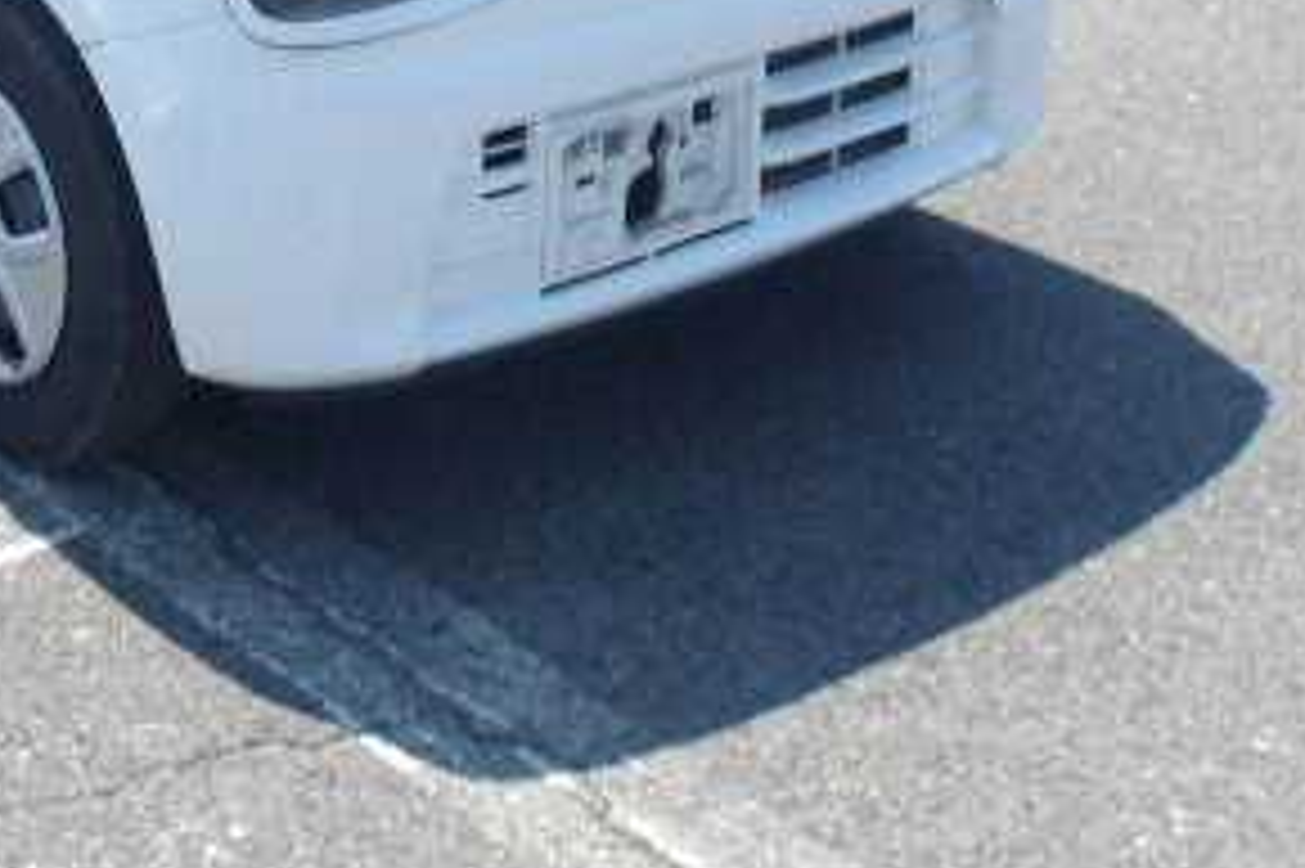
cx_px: 108
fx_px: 2246
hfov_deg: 30.8
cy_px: -139
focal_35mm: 62
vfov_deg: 20.6
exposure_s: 1/60
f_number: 10.4
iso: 100
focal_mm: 4.9
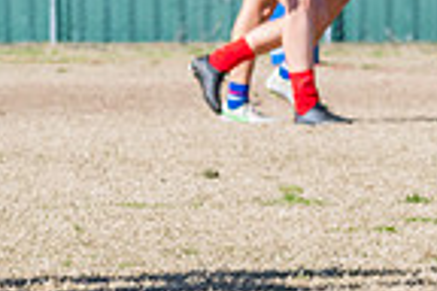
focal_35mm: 823
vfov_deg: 1.7
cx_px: -167
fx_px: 9990
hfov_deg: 2.5
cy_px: -43
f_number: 10
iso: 800
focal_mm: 160
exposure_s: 1/1250
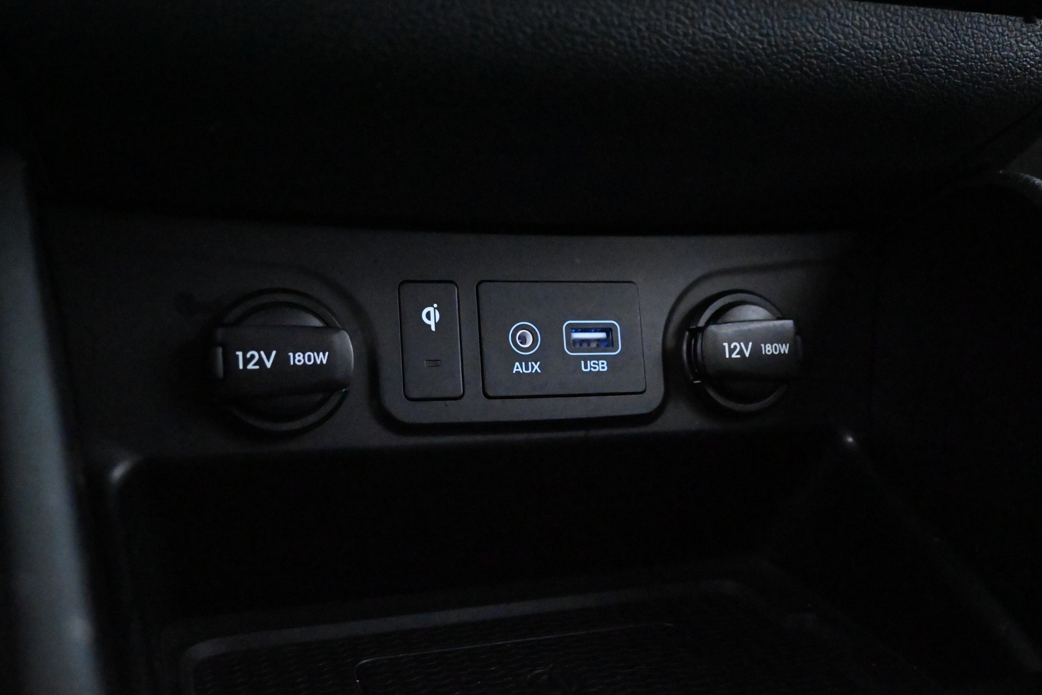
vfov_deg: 36.2
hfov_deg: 52.2
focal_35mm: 37
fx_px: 1064
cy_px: 348
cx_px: 521
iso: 22800
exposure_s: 1/40
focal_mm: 24.5
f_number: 4.2
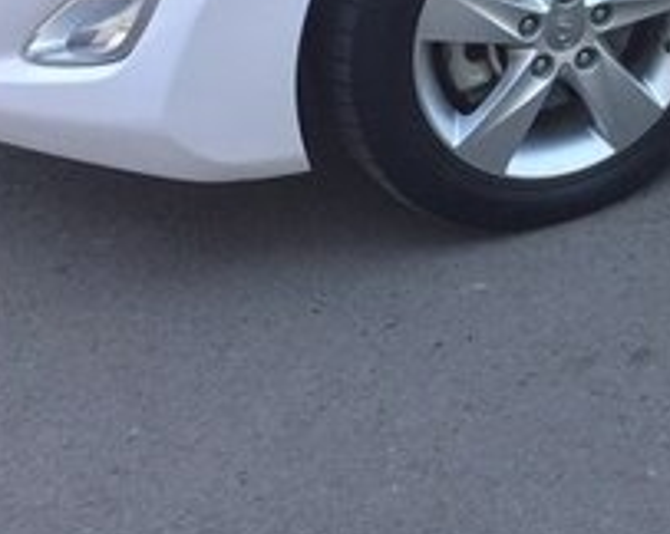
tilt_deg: -16.1
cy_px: -239
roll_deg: +0.8
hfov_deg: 18.9
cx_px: 941
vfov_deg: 15.5
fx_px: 1823
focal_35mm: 92
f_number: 2.2
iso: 32
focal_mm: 4.15
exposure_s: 1/124
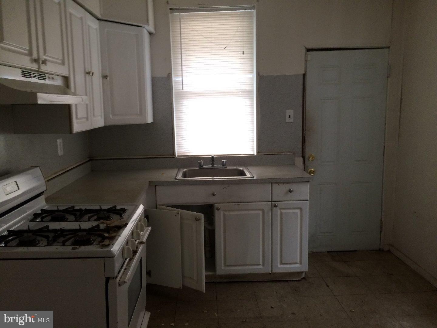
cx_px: 218
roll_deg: +2.2
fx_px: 366
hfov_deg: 61.7
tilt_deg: -15.4
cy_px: 164
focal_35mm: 29
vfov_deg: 48.2
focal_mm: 4.15
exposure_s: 1/30
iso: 80
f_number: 2.2
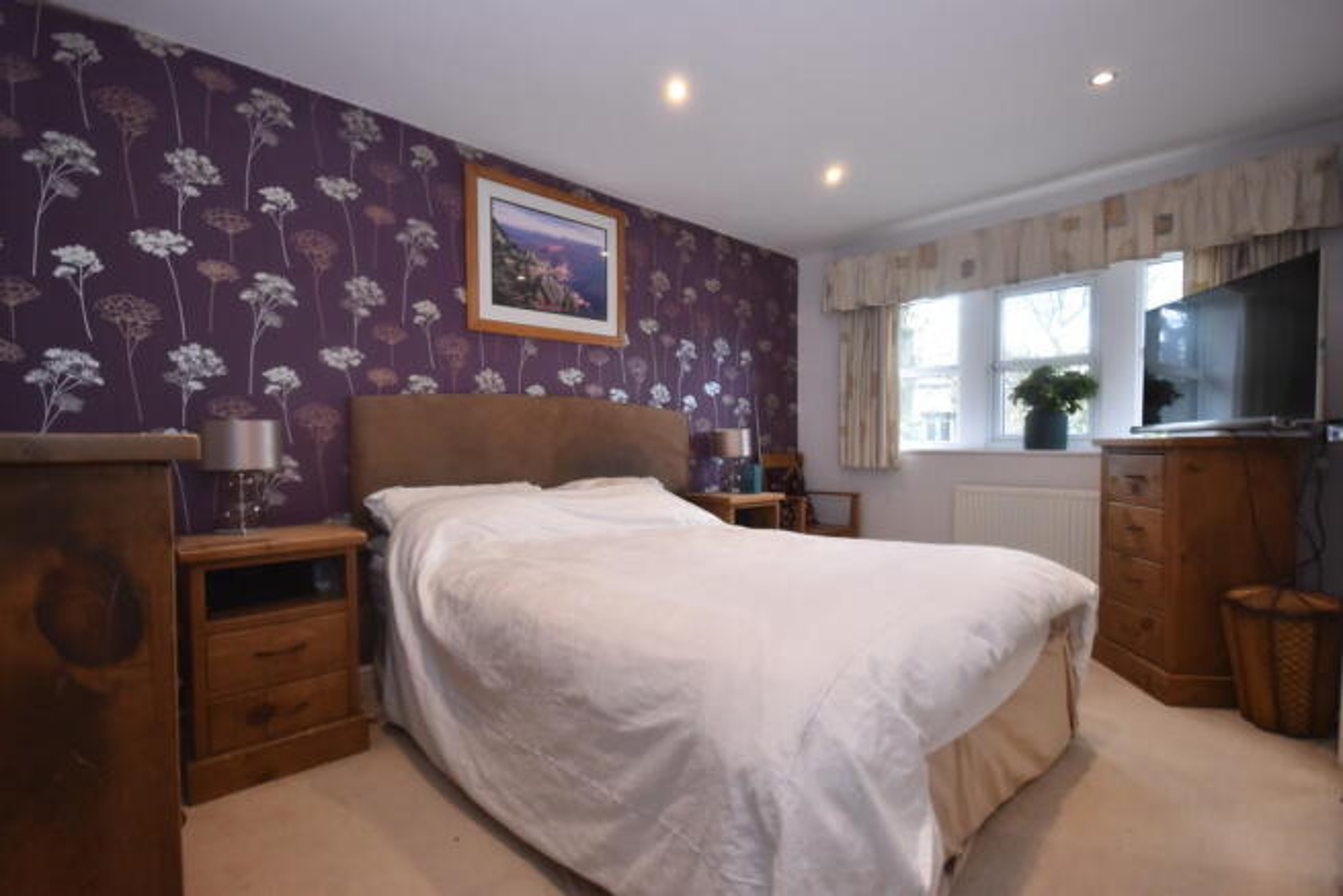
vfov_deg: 72.1
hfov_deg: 95.0
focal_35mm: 16
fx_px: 616
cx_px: 672
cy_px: 448
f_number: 4.2
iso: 800
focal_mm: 11
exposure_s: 1/160
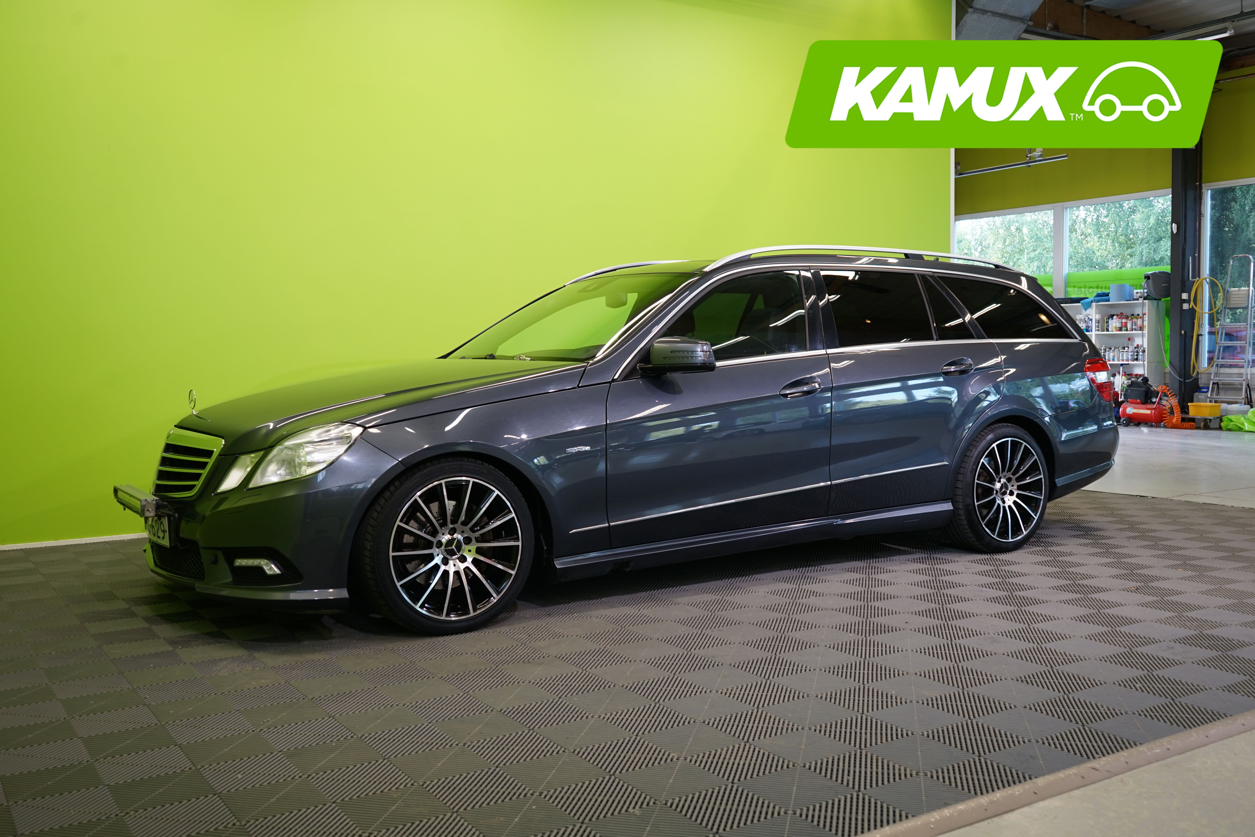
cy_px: 418
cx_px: 628
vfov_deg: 40.0
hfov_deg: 57.2
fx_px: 1150
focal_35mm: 33
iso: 400
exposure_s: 1/30
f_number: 5.6
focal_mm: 33
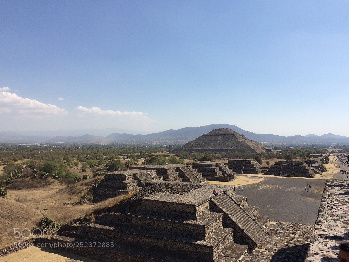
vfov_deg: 48.2
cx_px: 174
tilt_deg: +0.1
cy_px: 131
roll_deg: +0.6
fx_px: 292
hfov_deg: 61.7
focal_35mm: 29
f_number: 2.2
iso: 32
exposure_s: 1/3165
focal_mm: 4.15
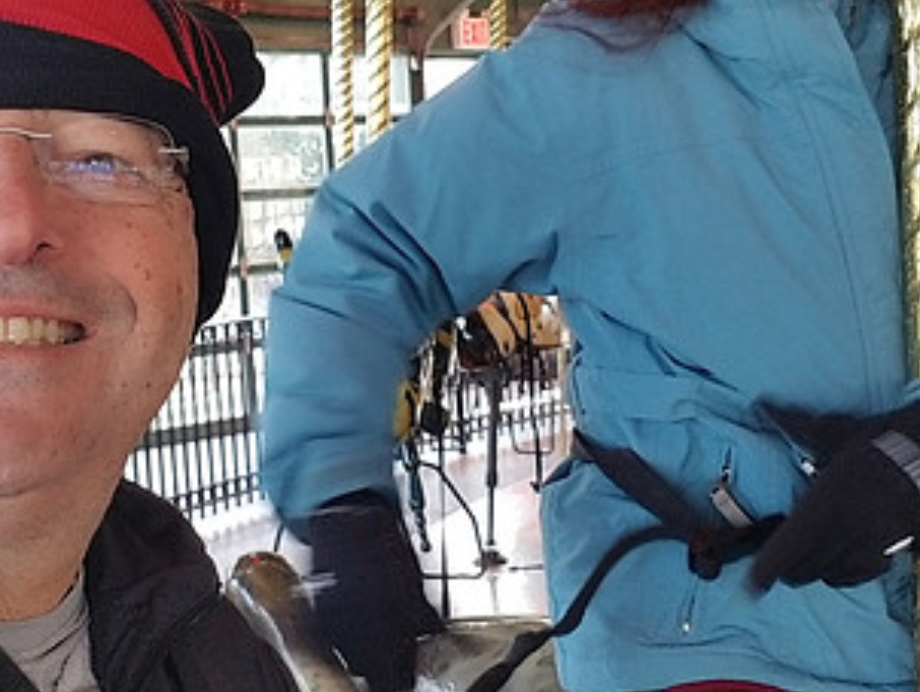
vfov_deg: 30.0
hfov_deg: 39.5
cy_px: 215
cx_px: 375
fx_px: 1277
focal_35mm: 48
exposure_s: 1/40
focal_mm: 2.95
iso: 80
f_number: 1.7
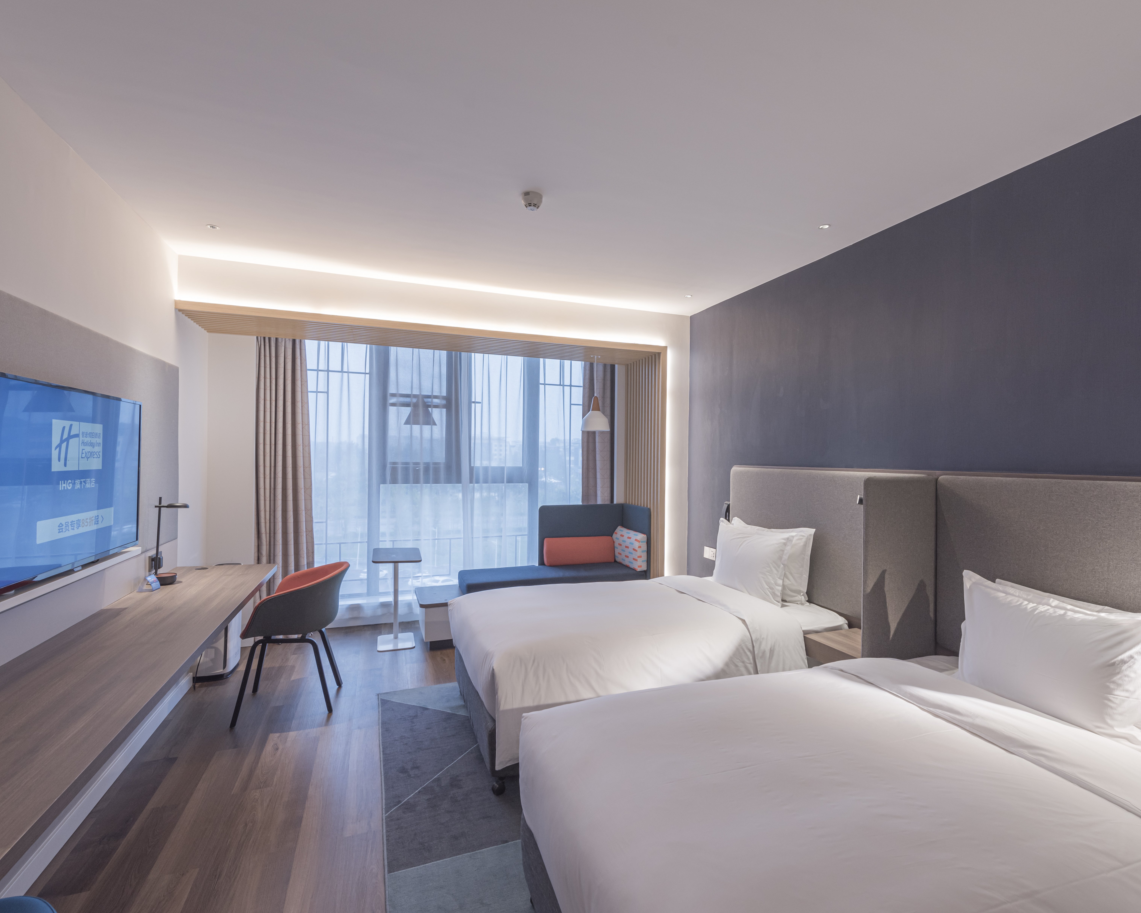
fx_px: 540
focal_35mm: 16
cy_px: 459
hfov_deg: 93.0
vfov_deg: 80.4
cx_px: 606
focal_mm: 14
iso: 200
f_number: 8
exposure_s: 1/10
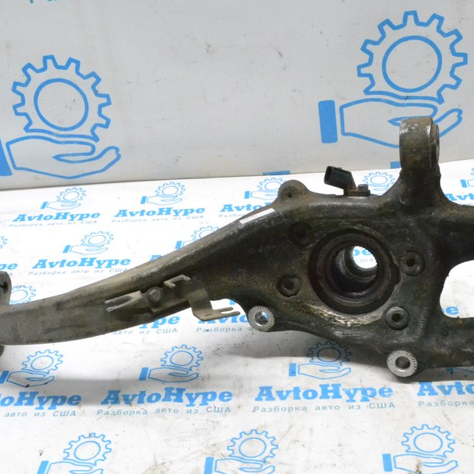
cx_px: 230
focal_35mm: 47
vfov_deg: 36.1
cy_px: 235
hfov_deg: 36.1
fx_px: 728
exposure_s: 1/100
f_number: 13
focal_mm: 22
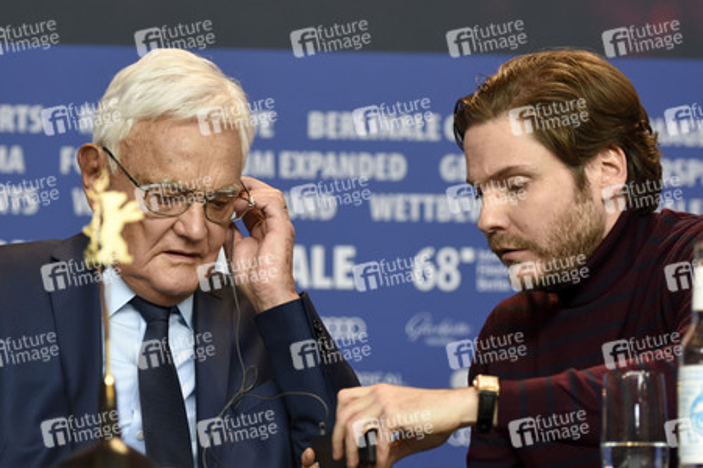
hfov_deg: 14.9
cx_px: 352
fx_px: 2693
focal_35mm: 138
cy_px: 234
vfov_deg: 9.9
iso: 640
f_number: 3.2
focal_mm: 92
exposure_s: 1/320
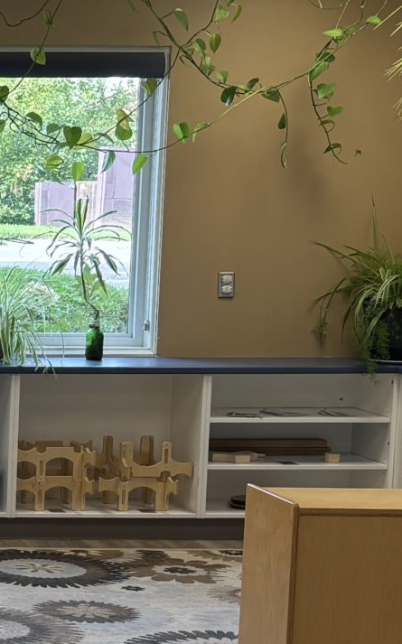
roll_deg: -0.5
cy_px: 400
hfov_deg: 11.6
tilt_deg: -7.2
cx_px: -444
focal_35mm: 99
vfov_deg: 21.0
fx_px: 1737
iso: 64
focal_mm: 5.96
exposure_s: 1/131
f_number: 1.6
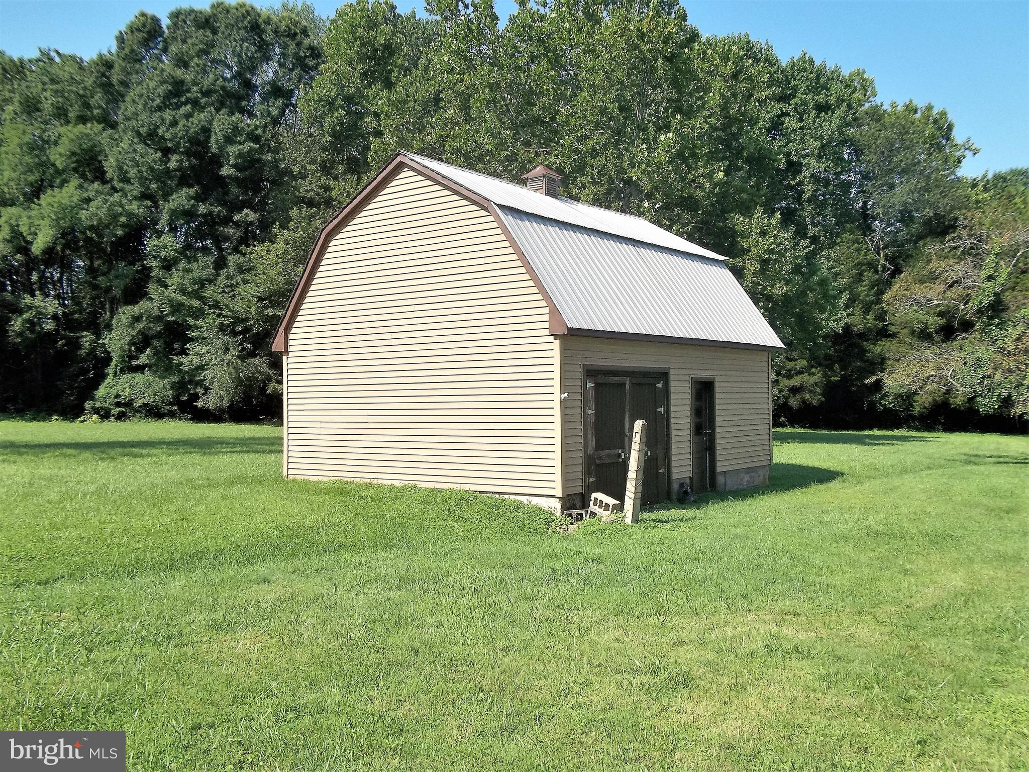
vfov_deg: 44.2
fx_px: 951
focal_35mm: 32
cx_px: 514
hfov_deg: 56.8
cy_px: 386
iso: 80
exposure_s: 1/160
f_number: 8.8
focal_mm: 5.7
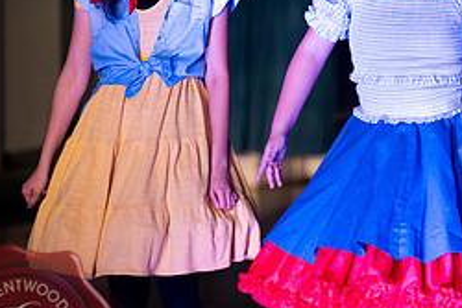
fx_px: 5059
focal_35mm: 394
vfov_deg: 3.5
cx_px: 455
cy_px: 108
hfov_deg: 5.2
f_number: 2.8
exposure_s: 1/200
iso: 1000
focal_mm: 170
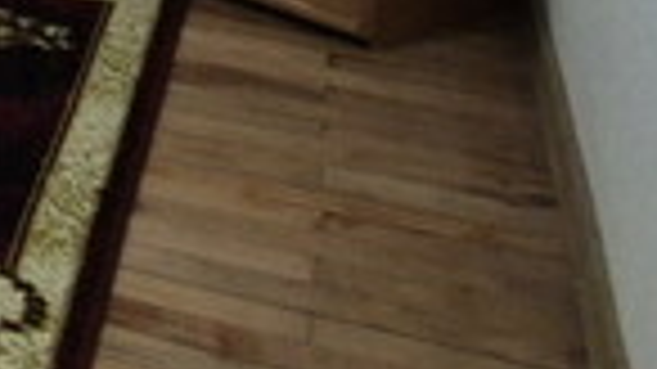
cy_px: -734
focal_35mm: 99
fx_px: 1724
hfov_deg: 15.0
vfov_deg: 9.6
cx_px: -837
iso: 125
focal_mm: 2.2
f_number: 2.2
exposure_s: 1/50
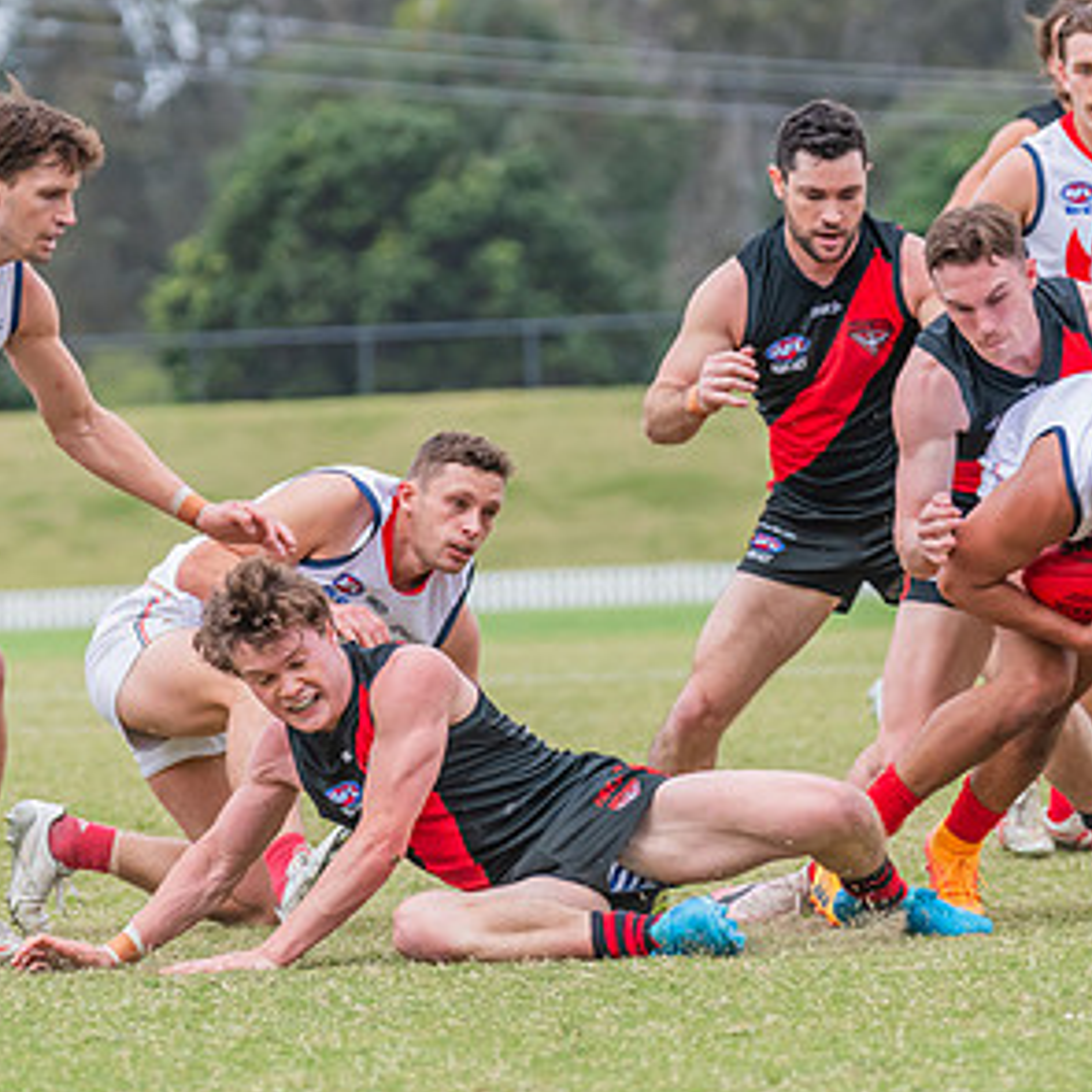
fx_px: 14990
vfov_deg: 4.2
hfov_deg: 4.2
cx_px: 471
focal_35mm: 420
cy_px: 649
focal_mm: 240
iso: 800
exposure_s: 1/1250
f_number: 6.3
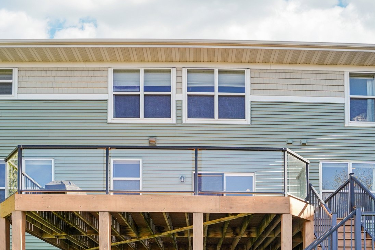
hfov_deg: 61.8
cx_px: 203
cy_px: 184
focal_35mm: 30
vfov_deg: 42.4
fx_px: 312
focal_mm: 16
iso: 400
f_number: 8
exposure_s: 1/200
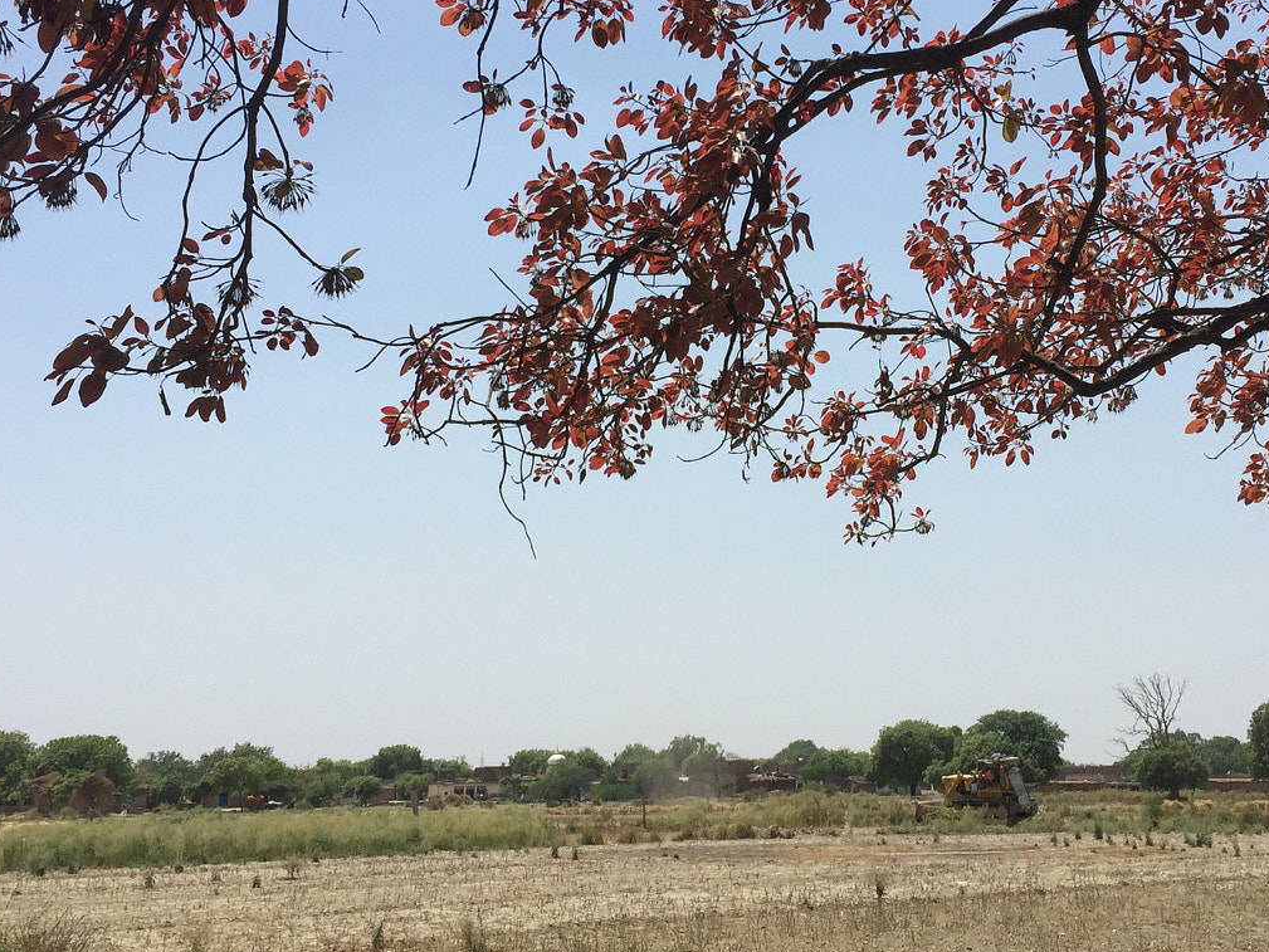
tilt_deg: +13.0
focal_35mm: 46
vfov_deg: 31.5
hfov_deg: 41.1
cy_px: 412
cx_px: 729
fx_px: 1687
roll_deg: -1.9
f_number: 2.2
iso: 32
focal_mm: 4.15
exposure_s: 1/2825
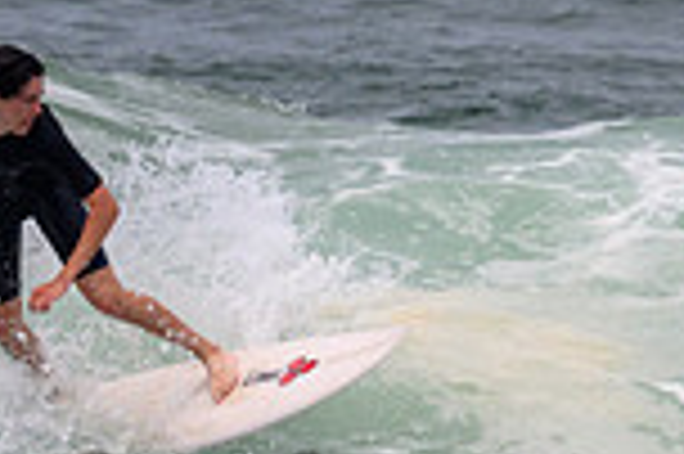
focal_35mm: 3058
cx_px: 256
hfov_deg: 0.7
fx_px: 58039
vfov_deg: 0.4
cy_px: 483
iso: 800
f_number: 11
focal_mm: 800
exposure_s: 1/2000
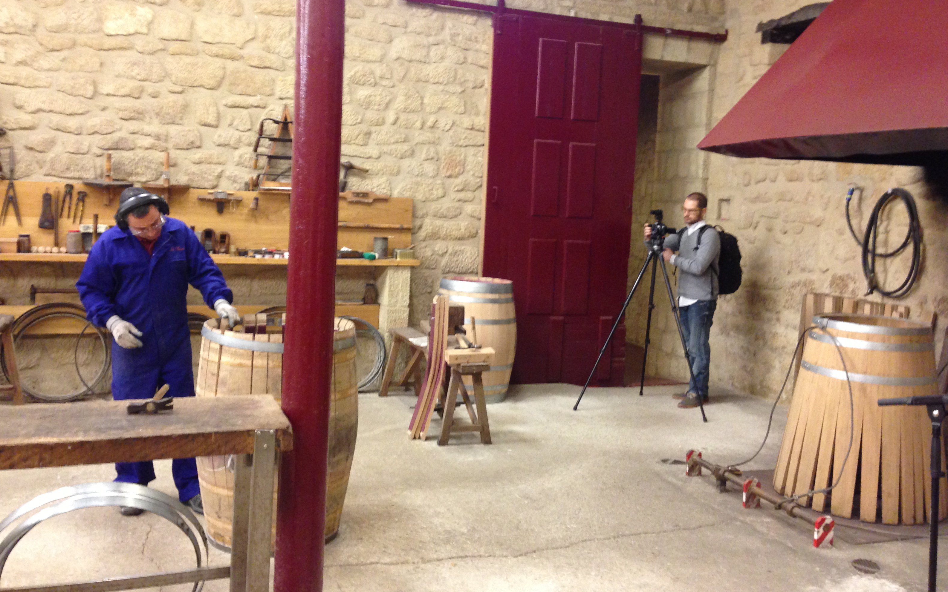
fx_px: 930
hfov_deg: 54.0
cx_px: 469
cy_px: 266
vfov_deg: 35.3
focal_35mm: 36
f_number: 2.4
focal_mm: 4.13
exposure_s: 1/20
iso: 200
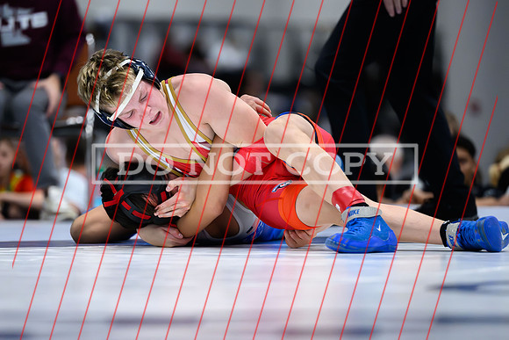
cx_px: 194
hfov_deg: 7.6
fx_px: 3828
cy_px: 183
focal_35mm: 271
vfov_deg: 5.1
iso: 10000
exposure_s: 1/800
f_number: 2.8
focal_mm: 200
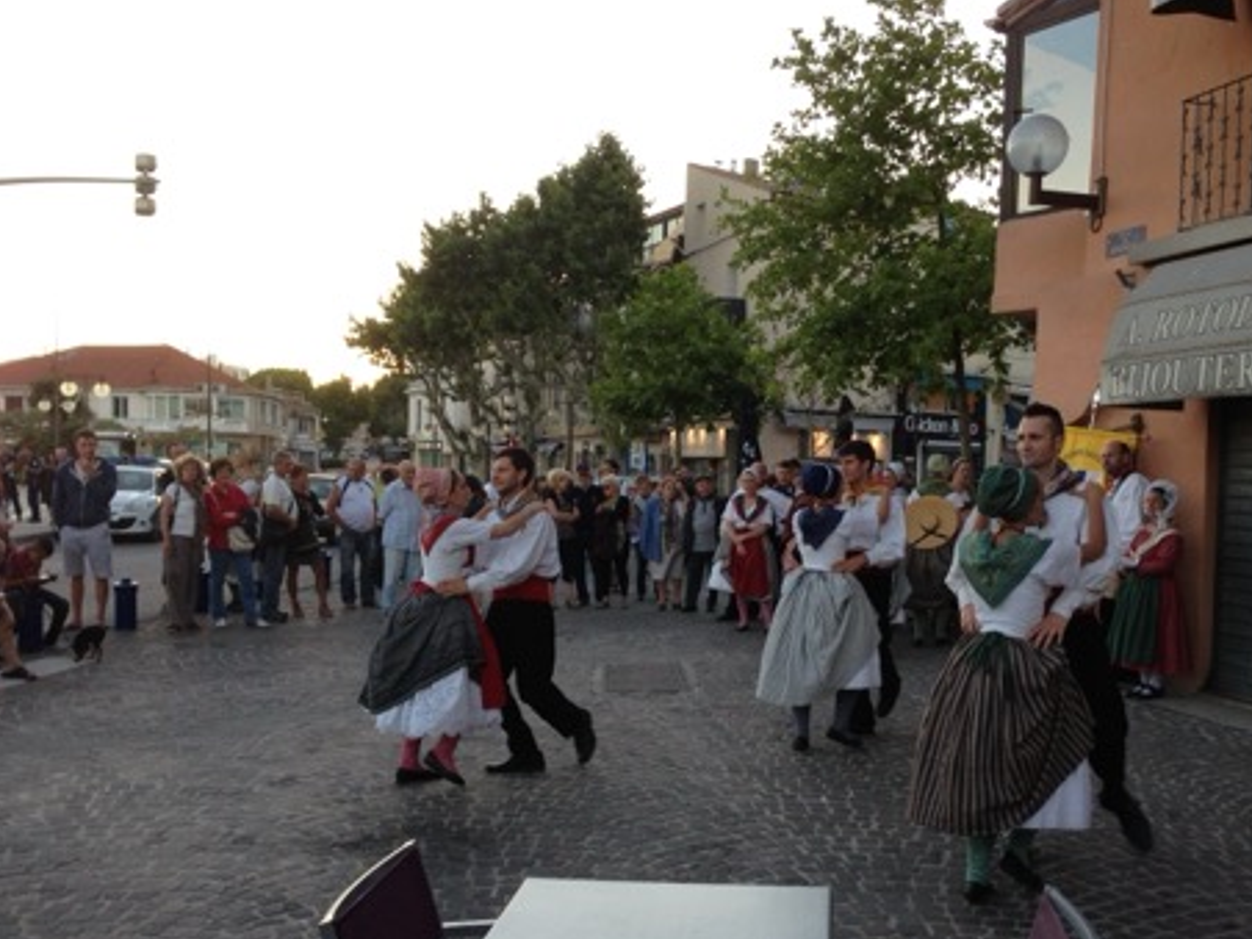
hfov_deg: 48.9
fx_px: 1374
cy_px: 524
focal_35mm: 38
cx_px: 698
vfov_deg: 37.7
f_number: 2.4
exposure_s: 1/120
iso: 64
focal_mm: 4.13
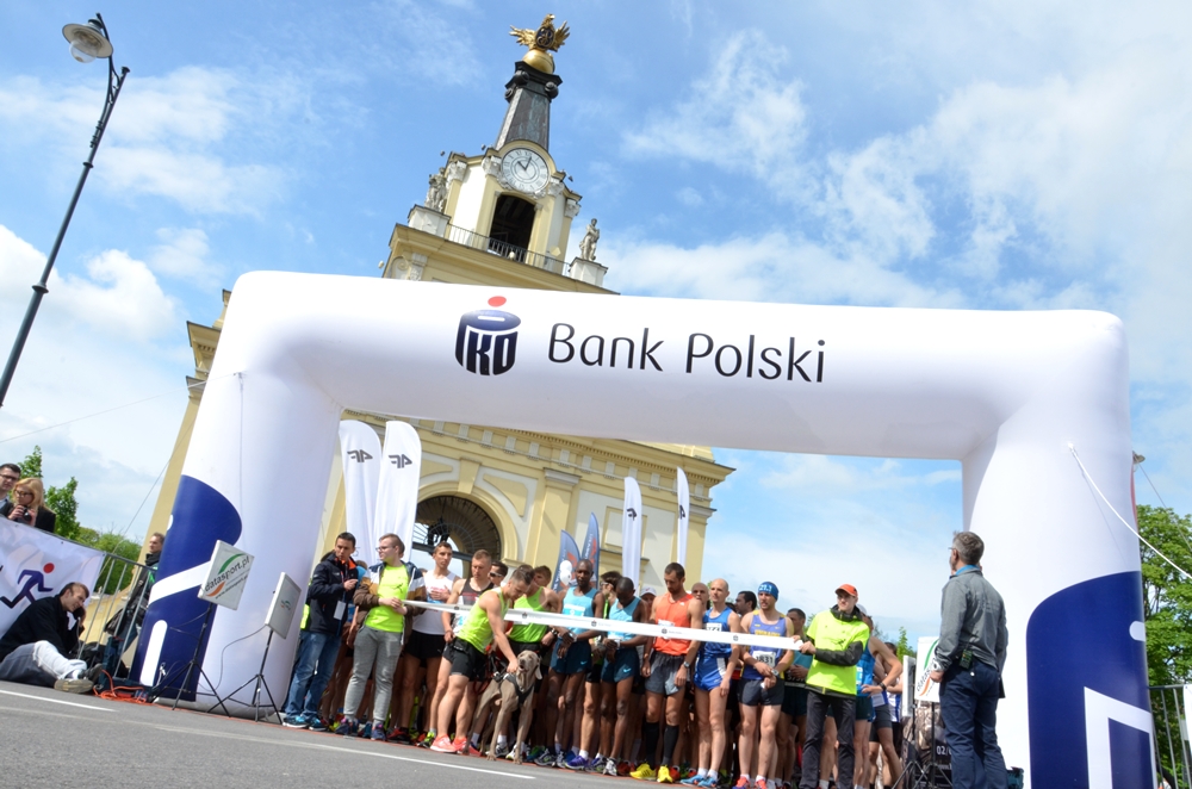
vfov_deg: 47.7
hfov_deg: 67.5
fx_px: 892
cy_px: 394
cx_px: 596
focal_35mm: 27
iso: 400
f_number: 22
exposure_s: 1/100
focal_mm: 18
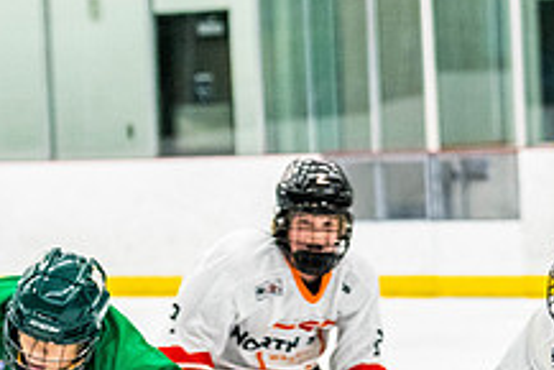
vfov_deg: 3.8
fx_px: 5574
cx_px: 606
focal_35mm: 362
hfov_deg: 5.7
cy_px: 415
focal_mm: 90
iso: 1600
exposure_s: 1/640
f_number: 2.8
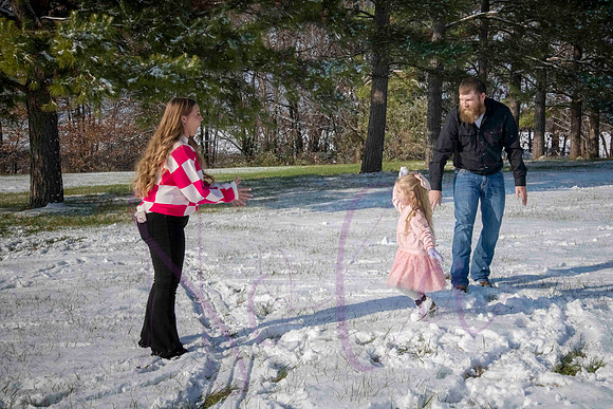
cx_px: 374
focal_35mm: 56
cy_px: 159
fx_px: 957
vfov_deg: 24.1
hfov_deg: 35.4
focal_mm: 46
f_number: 16
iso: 800
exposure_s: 1/800
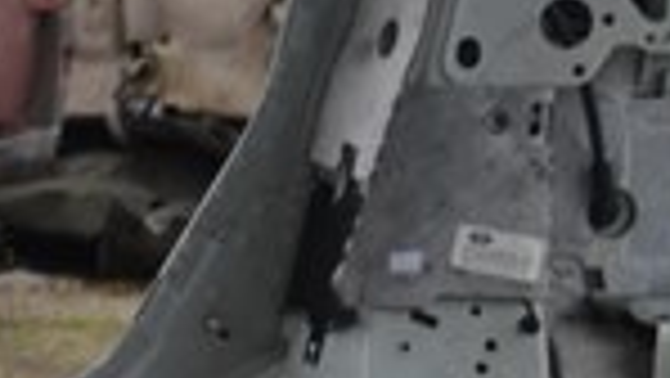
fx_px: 4604
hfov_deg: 7.8
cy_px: 484
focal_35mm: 259
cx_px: -922
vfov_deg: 4.7
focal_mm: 24
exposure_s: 1/100
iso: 400
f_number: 5
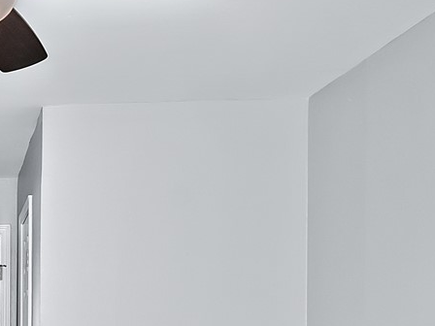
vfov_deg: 24.3
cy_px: 363
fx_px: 704
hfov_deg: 29.6
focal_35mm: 56
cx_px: -83
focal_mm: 12
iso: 800
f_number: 8
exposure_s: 1/1.67
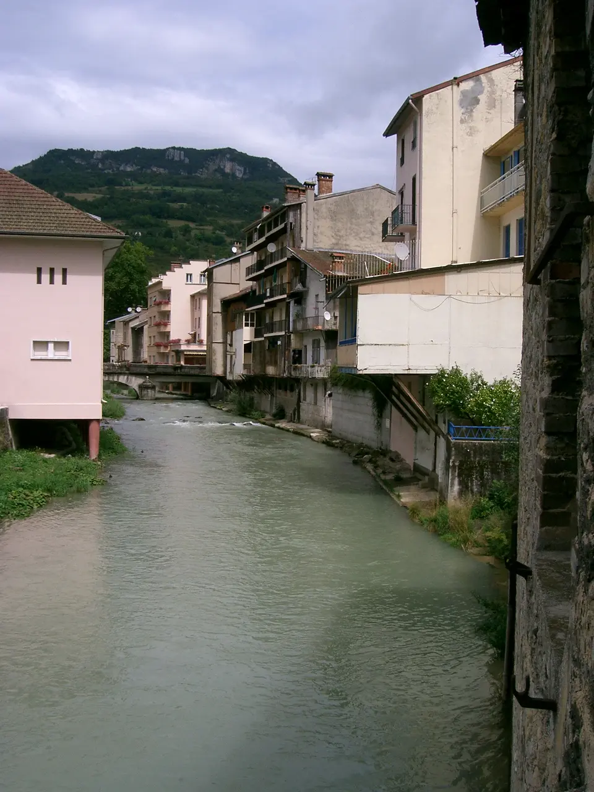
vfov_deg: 47.9
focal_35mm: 39
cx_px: 297
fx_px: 892
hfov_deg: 36.8
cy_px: 396
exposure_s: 1/1250
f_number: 4.8
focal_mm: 8
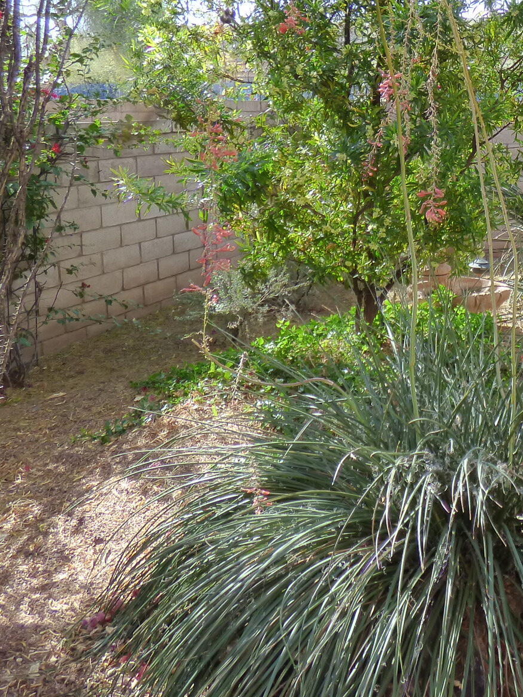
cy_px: 187
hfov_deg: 30.5
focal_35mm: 44
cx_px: 527
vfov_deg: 41.9
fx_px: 886
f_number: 2.8
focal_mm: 3.58
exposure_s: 1/320
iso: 200
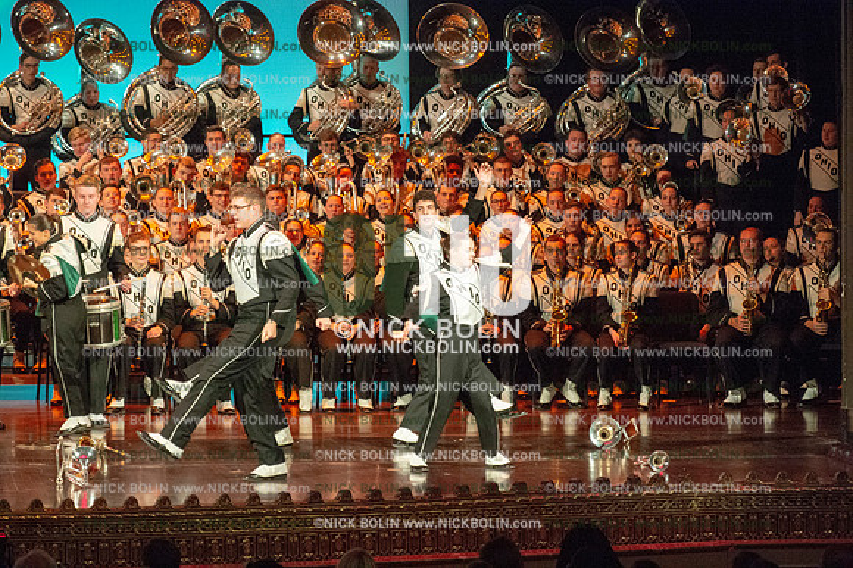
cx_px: 426
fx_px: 4499
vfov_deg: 7.2
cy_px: 284
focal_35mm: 190
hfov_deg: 10.8
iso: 8000
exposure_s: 1/320
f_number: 5.6
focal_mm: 190
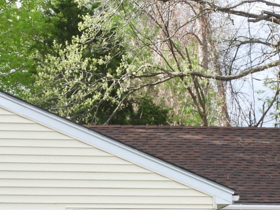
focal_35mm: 194
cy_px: 238
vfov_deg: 7.6
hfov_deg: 10.2
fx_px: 1569
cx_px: 168
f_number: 4
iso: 140
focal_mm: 9
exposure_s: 1/250
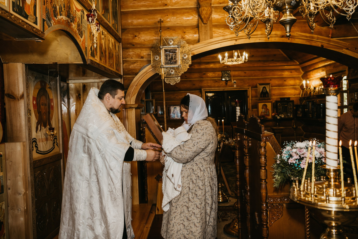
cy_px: 120
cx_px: 179
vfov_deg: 38.9
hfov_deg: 55.8
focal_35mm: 34
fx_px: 338
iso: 200
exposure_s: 1/160
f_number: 3.5
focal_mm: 34
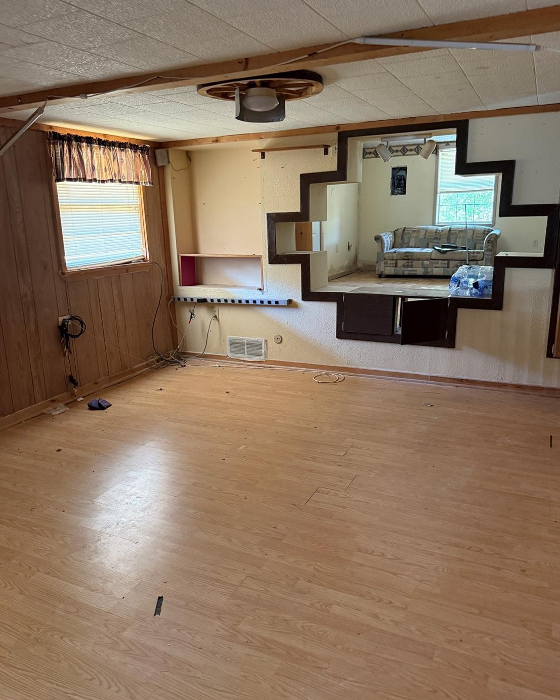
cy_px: 359
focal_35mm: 26
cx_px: 282
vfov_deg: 66.0
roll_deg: +0.0
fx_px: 539
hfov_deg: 54.9
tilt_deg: -12.7
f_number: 1.78
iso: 800
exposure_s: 1/57
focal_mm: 6.76
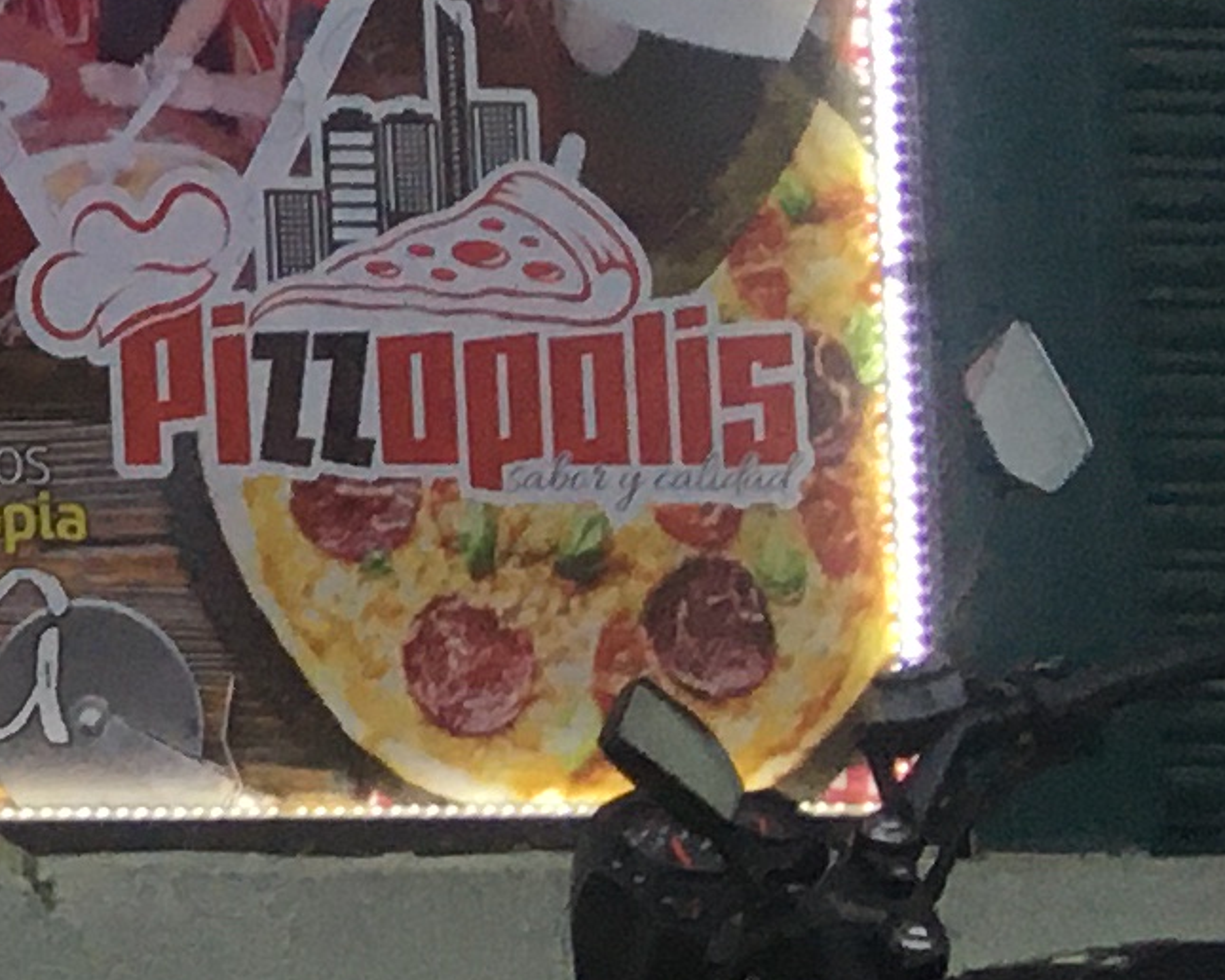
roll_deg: +0.5
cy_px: 17
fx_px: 6417
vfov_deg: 8.7
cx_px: -2309
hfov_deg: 9.1
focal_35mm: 177
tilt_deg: +6.1
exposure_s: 1/30
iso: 25
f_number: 2.2
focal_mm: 4.15
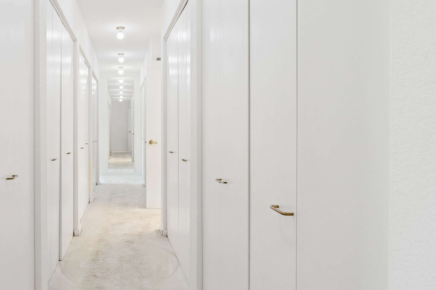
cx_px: 120
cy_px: 130
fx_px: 291
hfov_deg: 69.8
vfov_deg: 53.0
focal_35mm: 24
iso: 800
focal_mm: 16
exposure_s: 1/20
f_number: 10
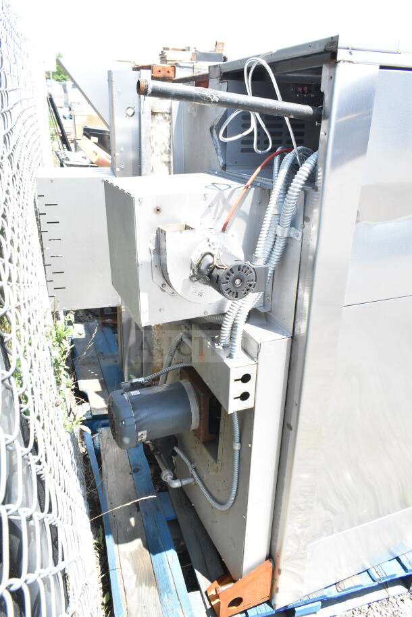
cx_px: 206
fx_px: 463
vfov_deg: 67.4
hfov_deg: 48.0
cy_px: 308
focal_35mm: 27
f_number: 10
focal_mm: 18
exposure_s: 1/400
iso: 1600
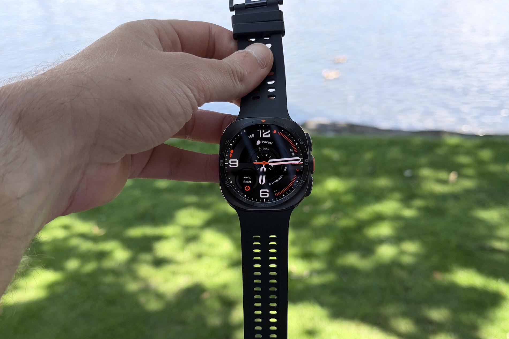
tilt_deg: -22.4
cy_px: 173
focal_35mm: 50
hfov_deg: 39.6
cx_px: 254
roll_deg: +1.6
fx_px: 707
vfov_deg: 27.0
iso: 64
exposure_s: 1/641
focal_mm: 6.76
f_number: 1.78
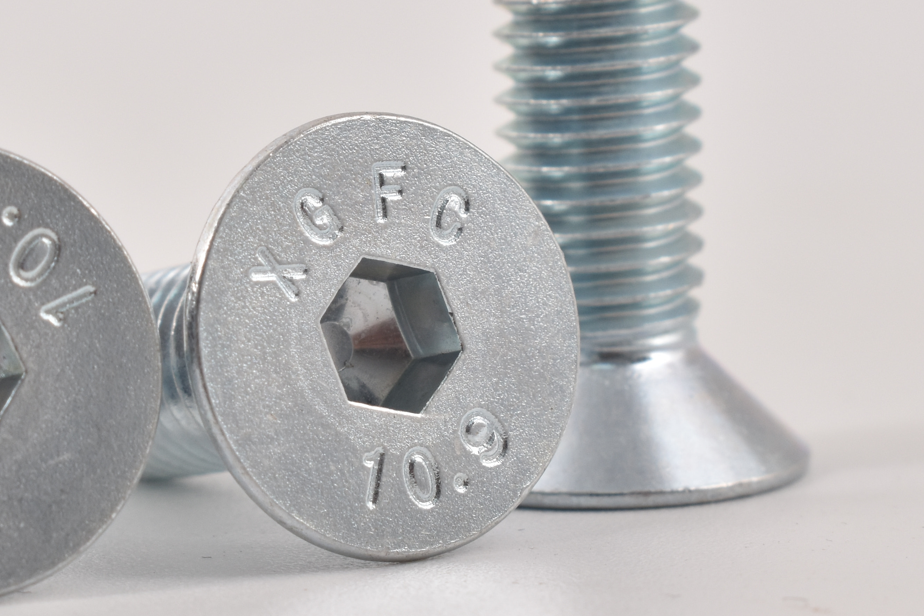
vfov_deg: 7.8
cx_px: 337
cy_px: 238
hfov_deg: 11.6
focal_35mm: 177
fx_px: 4543
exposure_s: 1/60
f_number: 13
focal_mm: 52
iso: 320
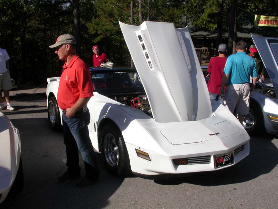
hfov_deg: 49.0
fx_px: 305
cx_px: 139
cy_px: 104
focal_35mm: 38
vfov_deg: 37.7
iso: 100
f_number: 7.5
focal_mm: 7.85
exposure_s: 1/478
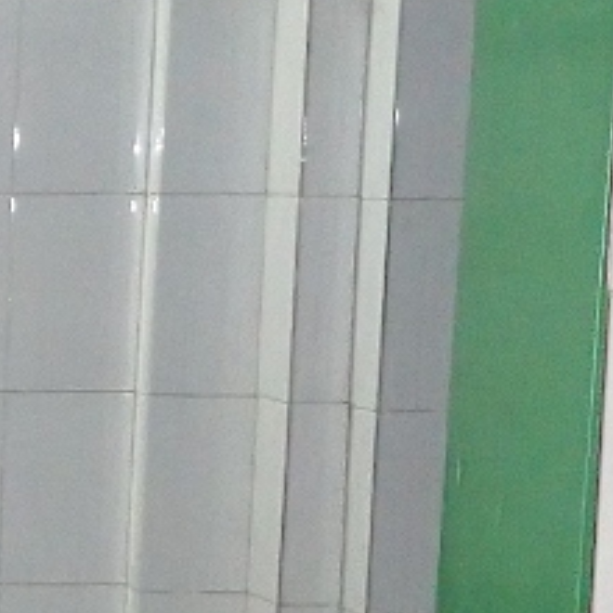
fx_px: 3025
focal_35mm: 151
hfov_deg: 10.5
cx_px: -688
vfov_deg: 11.3
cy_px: 773
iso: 400
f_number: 2
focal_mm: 4.5
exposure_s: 1/30
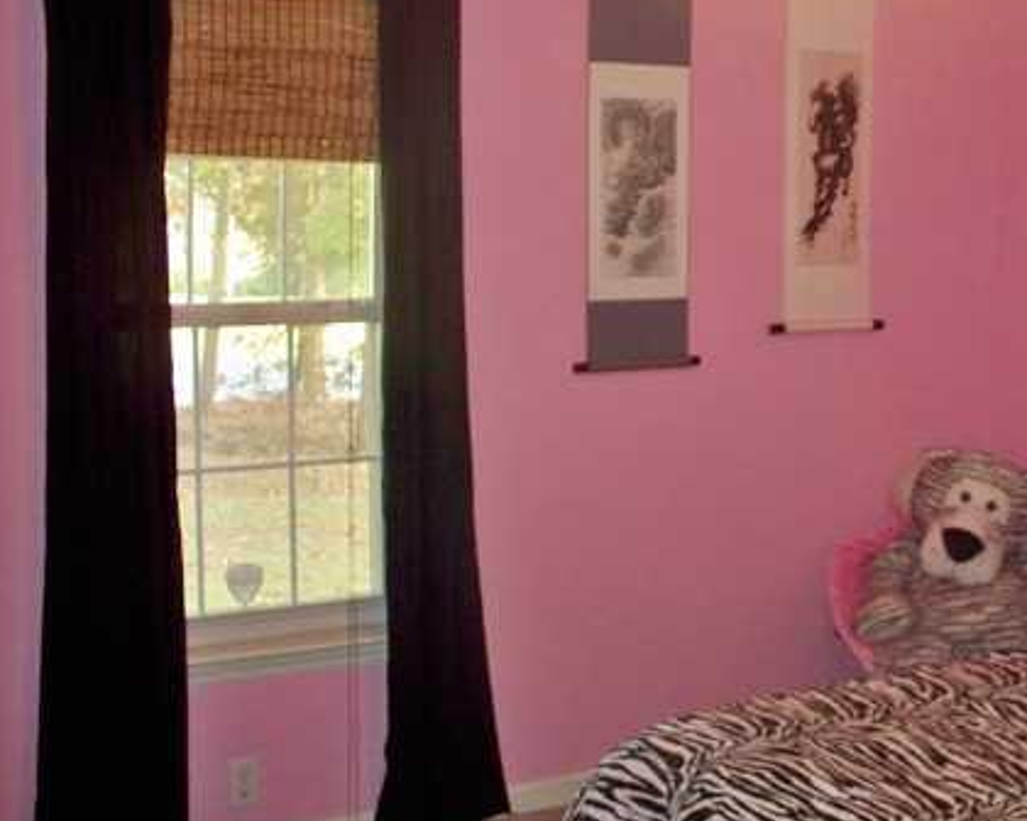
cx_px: 756
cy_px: 371
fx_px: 1581
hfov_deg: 35.3
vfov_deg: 29.1
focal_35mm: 52
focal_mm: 7.54
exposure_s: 1/30
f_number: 2.8
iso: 200
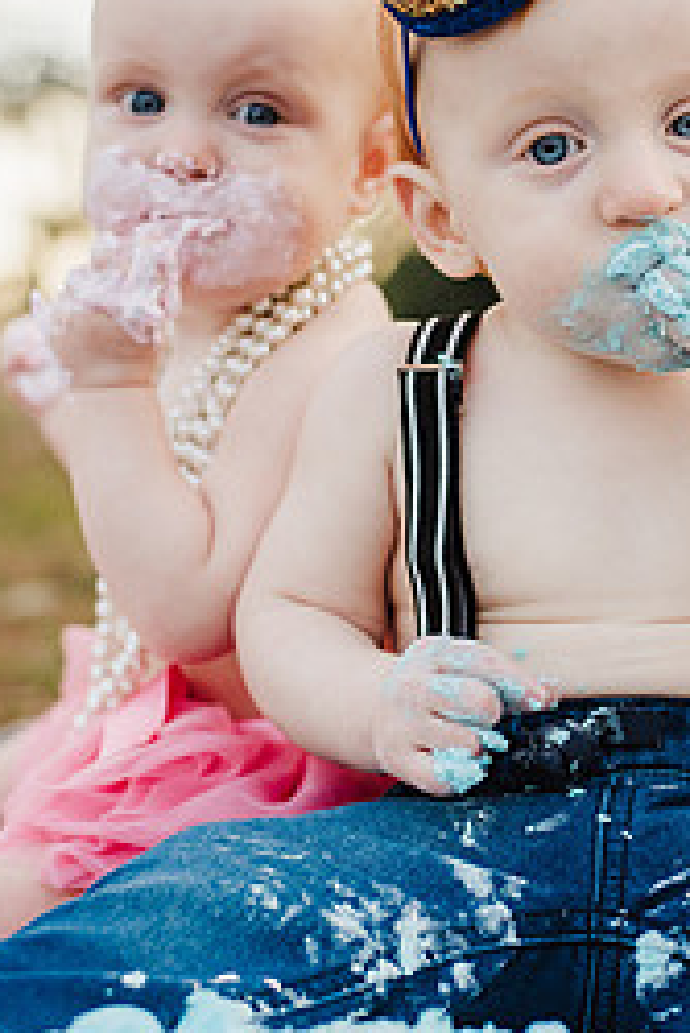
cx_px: 529
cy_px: 388
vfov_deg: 22.6
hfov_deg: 15.1
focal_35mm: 90
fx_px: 2584
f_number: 2.8
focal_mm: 50
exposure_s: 1/500
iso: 400
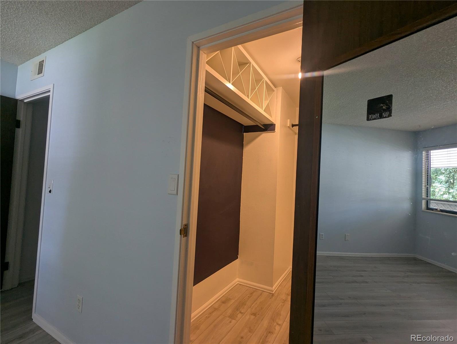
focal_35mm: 16
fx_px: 212
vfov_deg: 78.2
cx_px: 228
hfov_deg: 94.4
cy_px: 172
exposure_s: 1/23.8
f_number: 2.2
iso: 69
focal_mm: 2.35
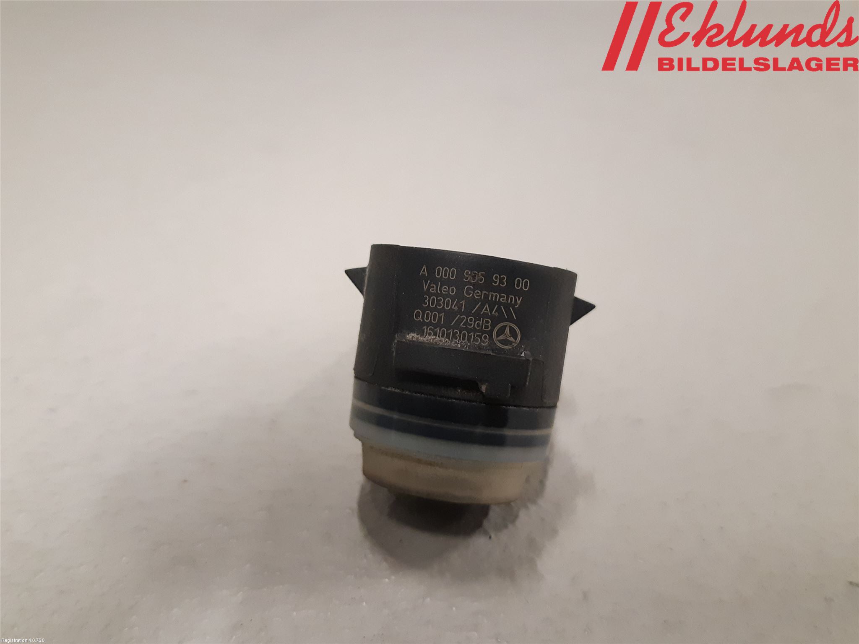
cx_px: 430
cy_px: 322
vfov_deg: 53.1
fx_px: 645
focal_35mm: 26
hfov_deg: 67.3
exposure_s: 1/50
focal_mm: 3.93
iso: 320
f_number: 1.7
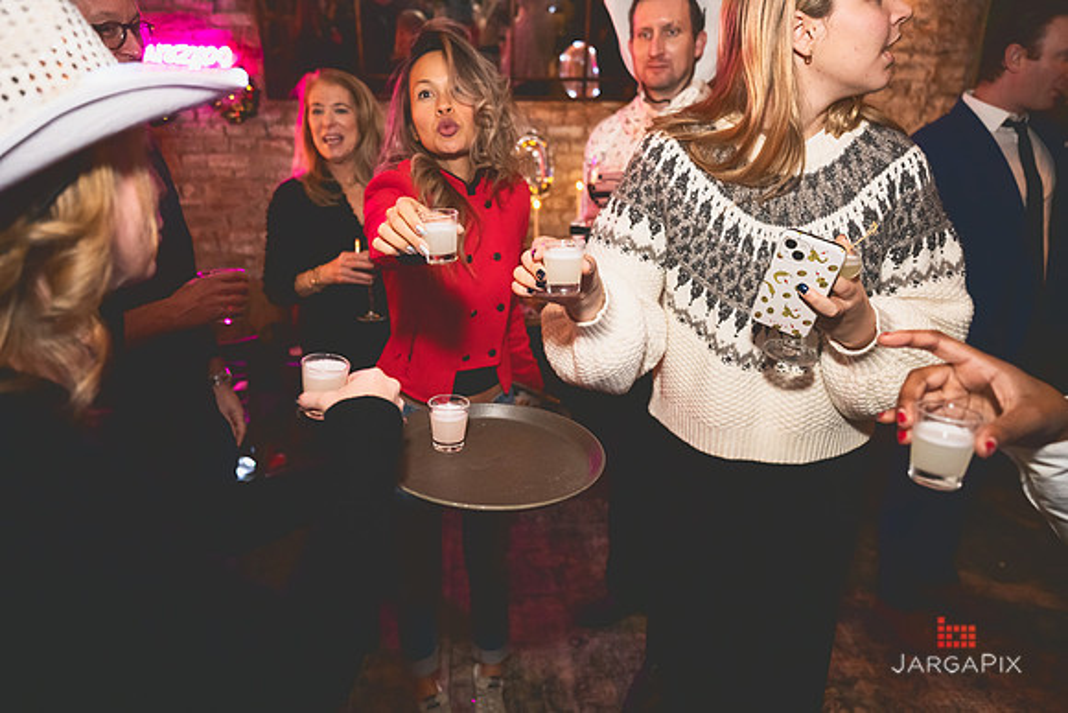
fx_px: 747
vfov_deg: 51.0
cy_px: 356
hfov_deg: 71.1
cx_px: 534
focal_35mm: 25
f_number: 2.8
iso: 3200
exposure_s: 1/100
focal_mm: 24
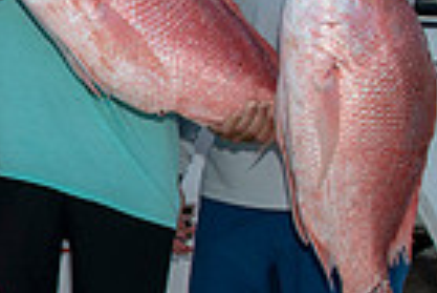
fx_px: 1215
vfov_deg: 13.7
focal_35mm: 100
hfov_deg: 17.4
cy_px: 107
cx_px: -302
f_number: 6.3
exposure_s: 1/160
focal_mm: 24
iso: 100
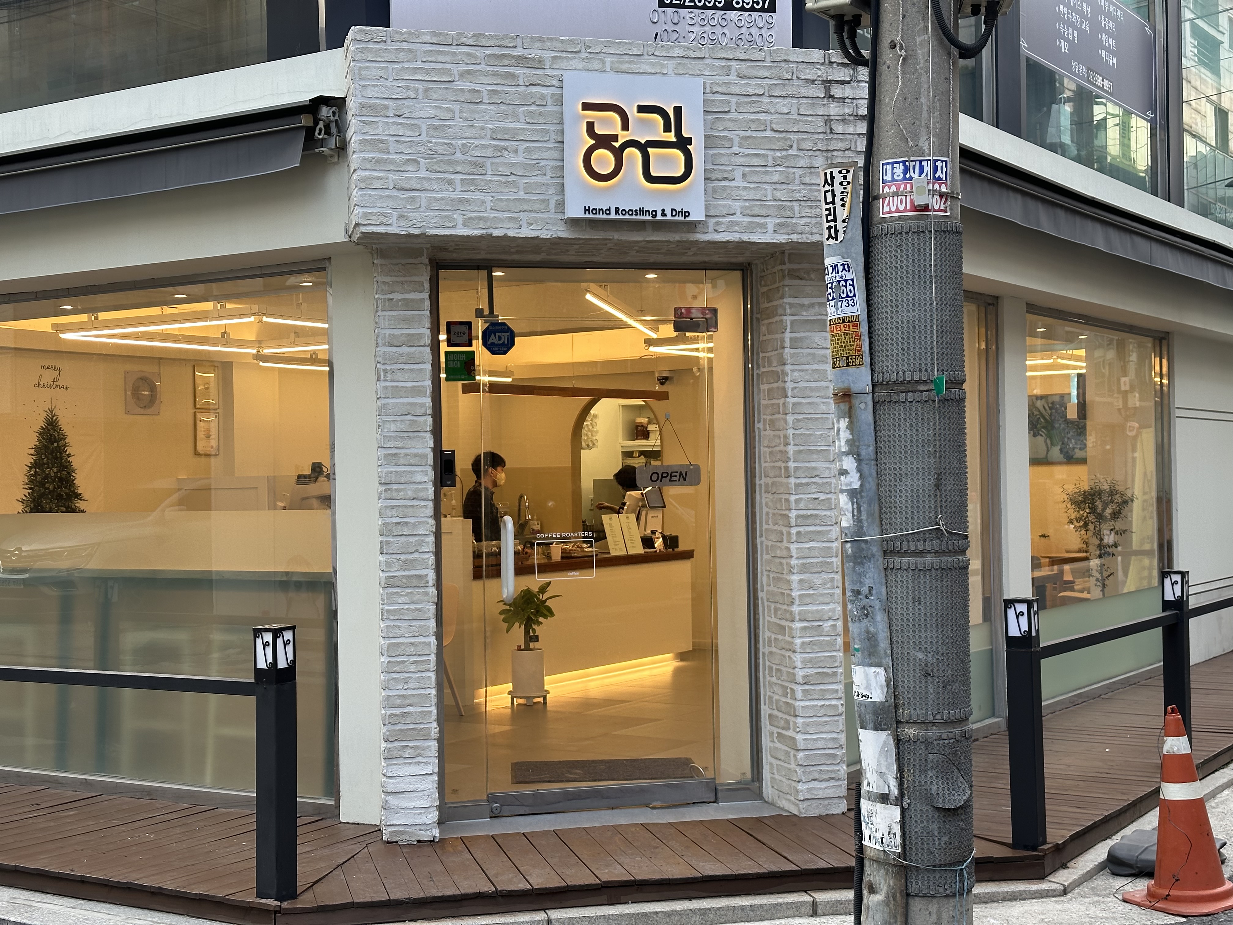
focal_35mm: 48
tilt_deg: -0.4
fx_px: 1710
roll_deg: +0.9
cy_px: 462
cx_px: 616
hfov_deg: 39.7
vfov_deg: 30.3
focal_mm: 6.86
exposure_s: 1/170
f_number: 1.78
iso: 64
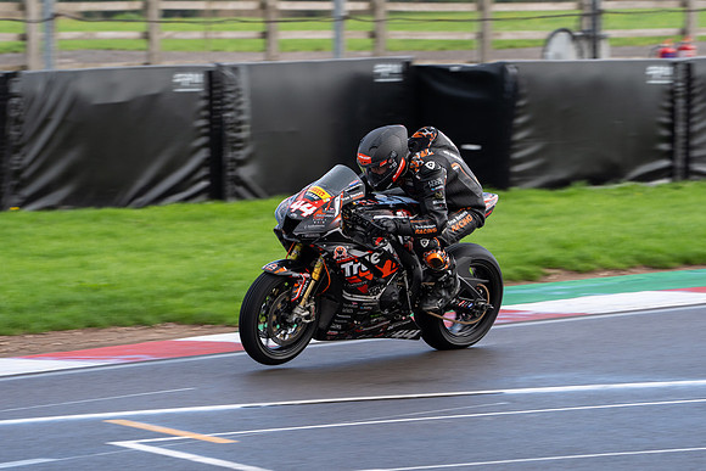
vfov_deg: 5.2
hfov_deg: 7.9
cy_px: 247
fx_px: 5140
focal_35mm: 262
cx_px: 353
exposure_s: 1/640
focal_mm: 240
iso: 400
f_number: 6.3
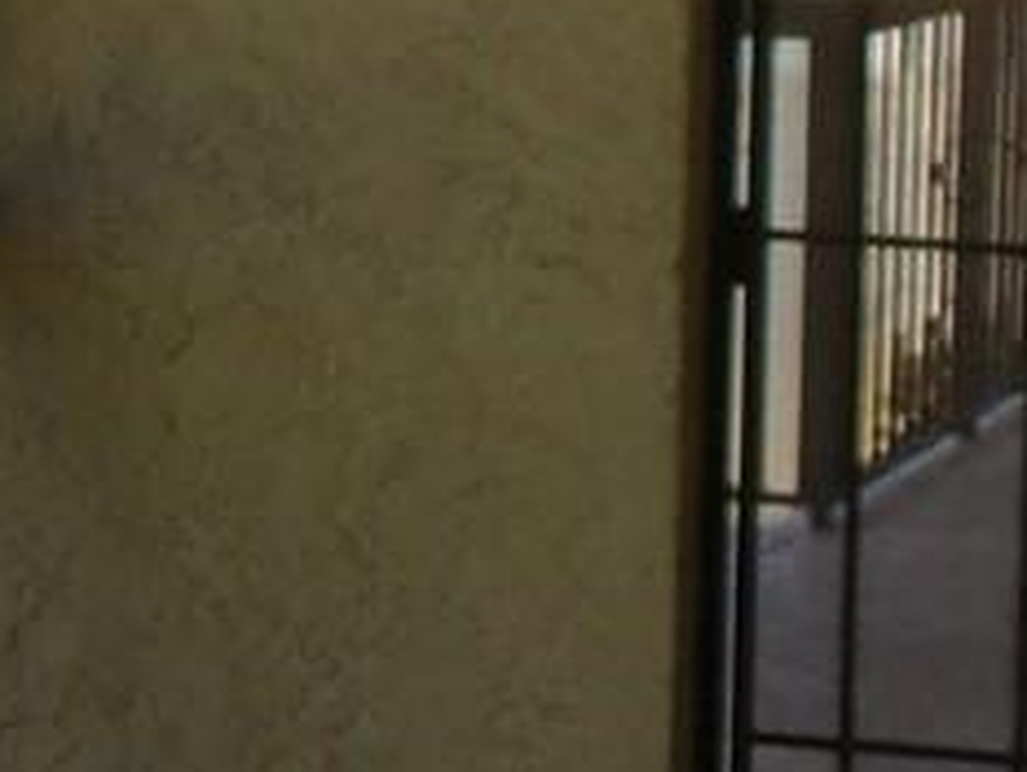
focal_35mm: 192
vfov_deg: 7.7
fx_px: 5699
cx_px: -194
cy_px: 57
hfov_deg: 10.1
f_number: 3.9
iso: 80
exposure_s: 1/90
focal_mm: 5.1
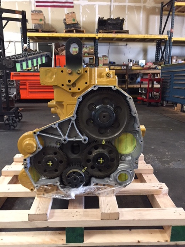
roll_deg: +0.1
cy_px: 124
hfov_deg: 48.2
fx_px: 207
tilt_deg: -11.3
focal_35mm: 29
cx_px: 92
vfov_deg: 61.7
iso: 200
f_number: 2.2
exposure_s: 1/30
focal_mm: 4.15
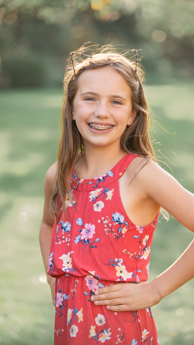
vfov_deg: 17.0
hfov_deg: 9.6
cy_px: 172
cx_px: 109
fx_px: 1152
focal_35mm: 126
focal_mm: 120
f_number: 3.5
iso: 250
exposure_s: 1/400
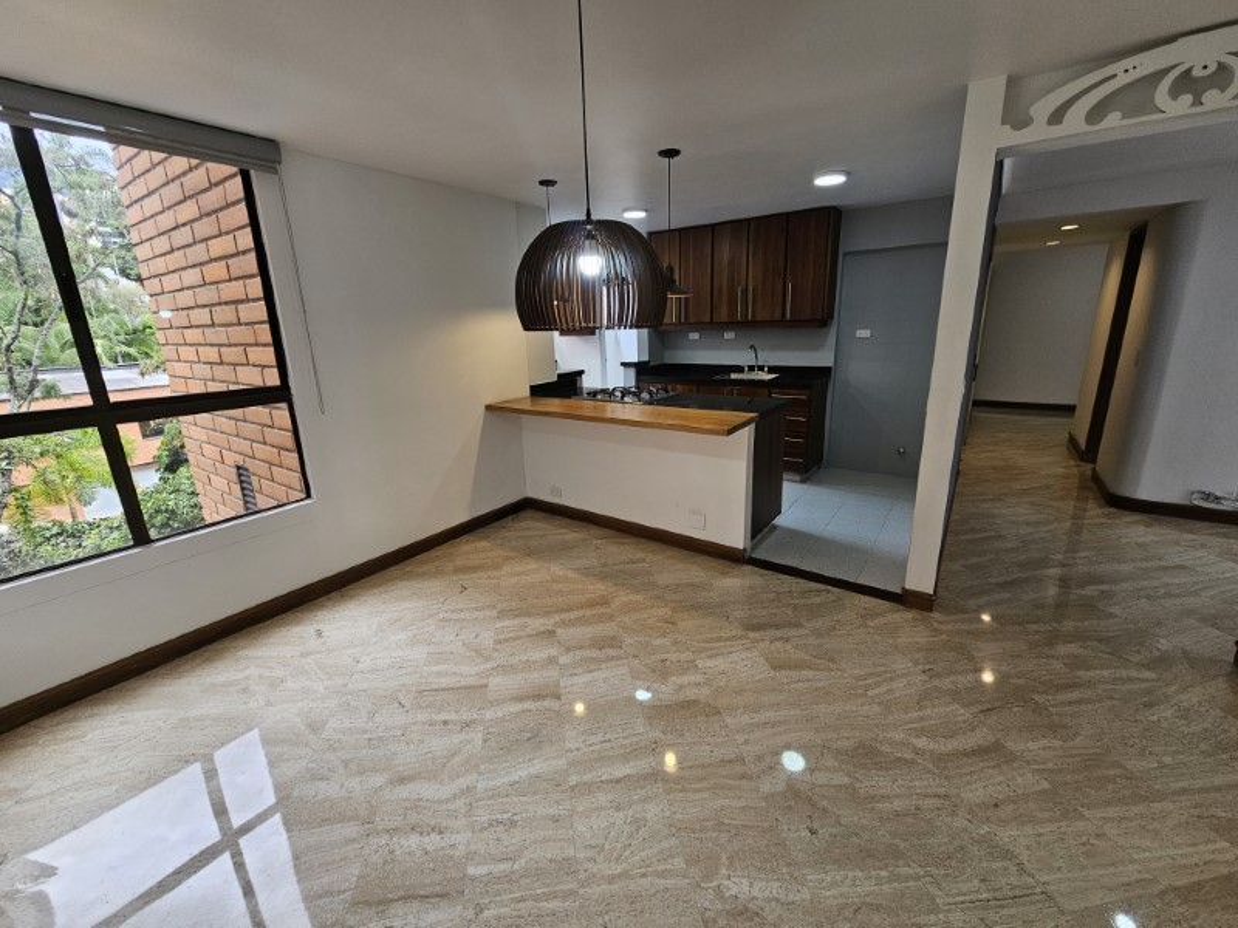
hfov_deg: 106.2
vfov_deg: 89.9
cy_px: 464
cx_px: 619
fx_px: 465
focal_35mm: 13
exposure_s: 1/120
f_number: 2.2
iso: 64
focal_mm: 2.2
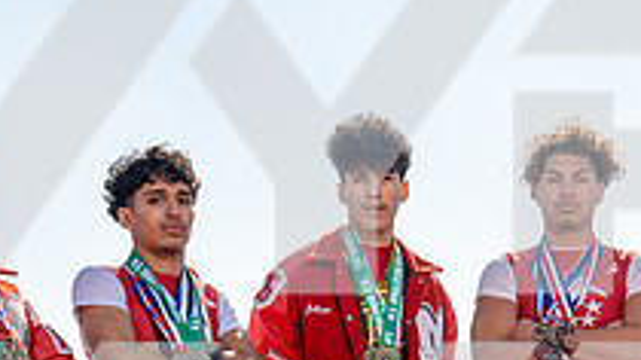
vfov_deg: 13.7
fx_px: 1427
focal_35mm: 84
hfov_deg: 25.1
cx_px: 464
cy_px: 505
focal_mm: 29
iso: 125
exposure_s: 1/200
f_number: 9
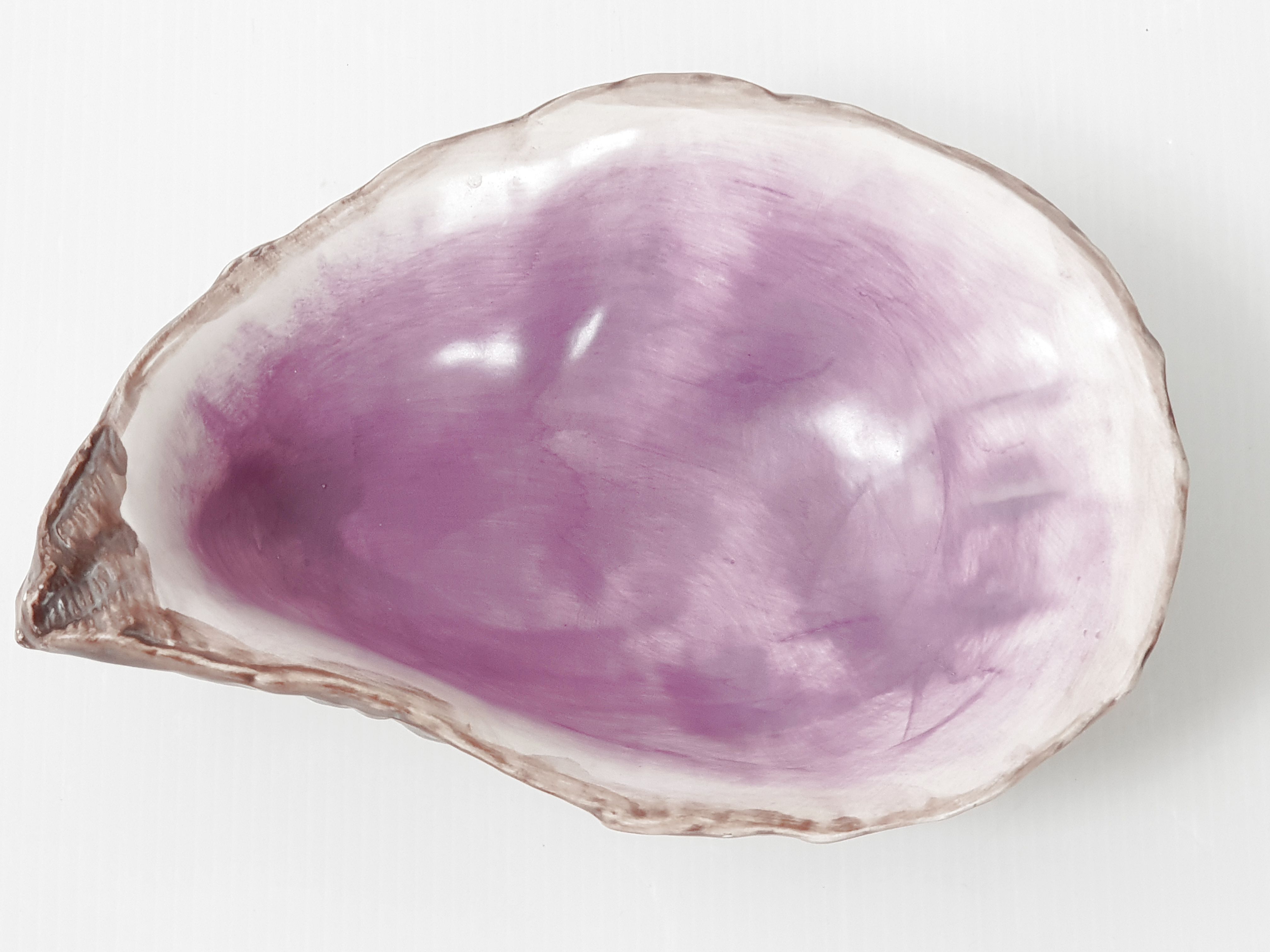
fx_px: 1908
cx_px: 635
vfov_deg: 28.0
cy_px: 476
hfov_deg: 36.8
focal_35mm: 52
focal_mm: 6
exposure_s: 1/33
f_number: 2.4
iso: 64
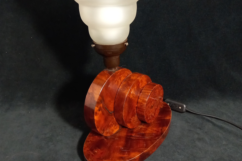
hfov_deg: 54.4
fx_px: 235
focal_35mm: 35
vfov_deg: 37.4
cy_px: 53
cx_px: 121
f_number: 2
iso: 400
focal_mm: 4.6
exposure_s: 1/16.7
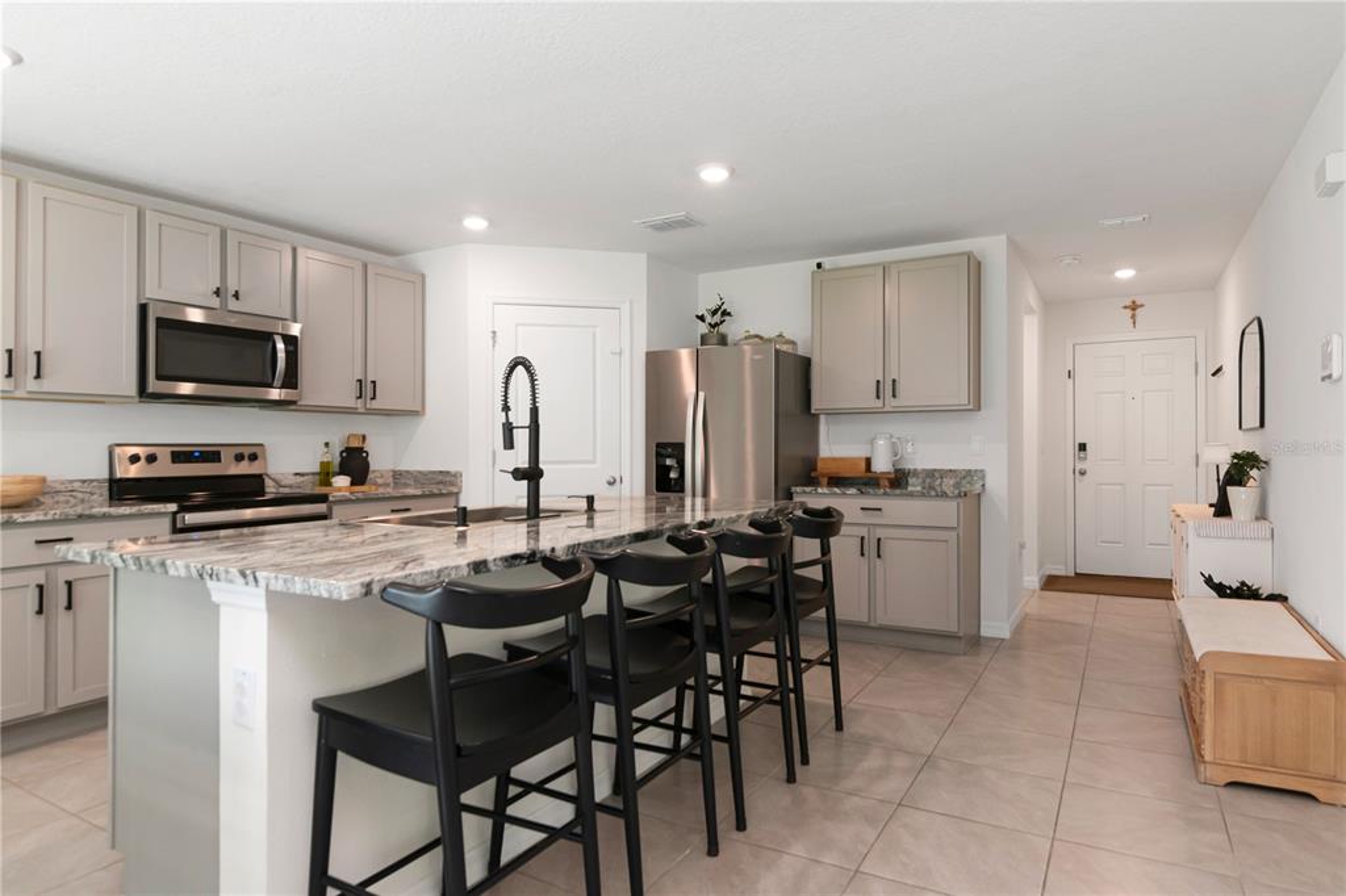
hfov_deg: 85.4
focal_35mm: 20
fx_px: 729
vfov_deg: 63.2
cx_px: 673
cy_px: 448
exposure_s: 1/40
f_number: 7.1
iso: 800
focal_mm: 13
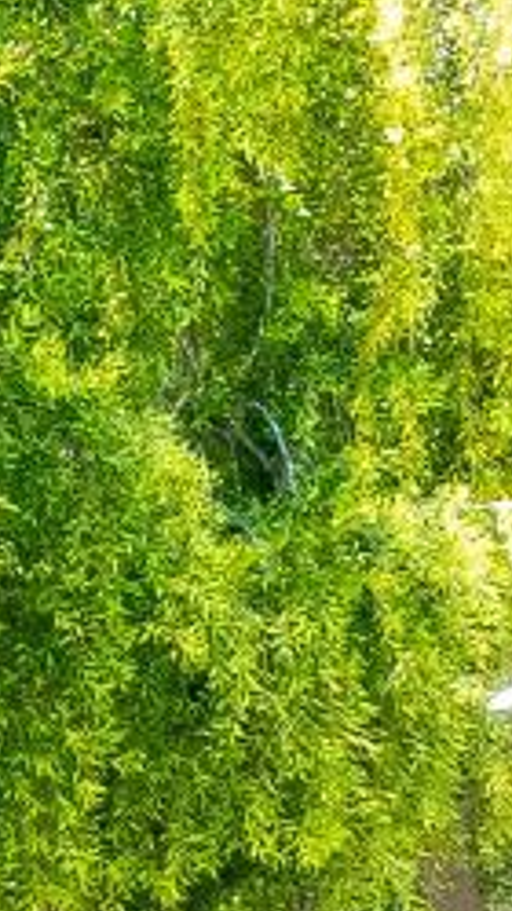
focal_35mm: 328
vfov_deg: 6.6
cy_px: 882
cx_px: 1741
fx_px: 7919
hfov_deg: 3.6
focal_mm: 35
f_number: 11
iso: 400
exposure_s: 1/125
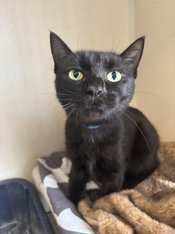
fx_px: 175
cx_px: 88
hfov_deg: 53.1
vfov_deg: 67.3
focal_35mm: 26
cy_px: 117
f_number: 1.6
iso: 400
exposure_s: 1/60
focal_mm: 5.96
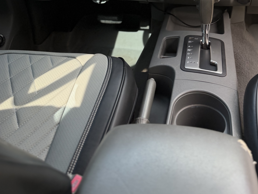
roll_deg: +1.9
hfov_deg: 44.6
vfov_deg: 30.7
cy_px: -19
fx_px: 313
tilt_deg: -18.2
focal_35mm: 42
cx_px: 153
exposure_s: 1/461
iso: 100
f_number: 1.78
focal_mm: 6.76
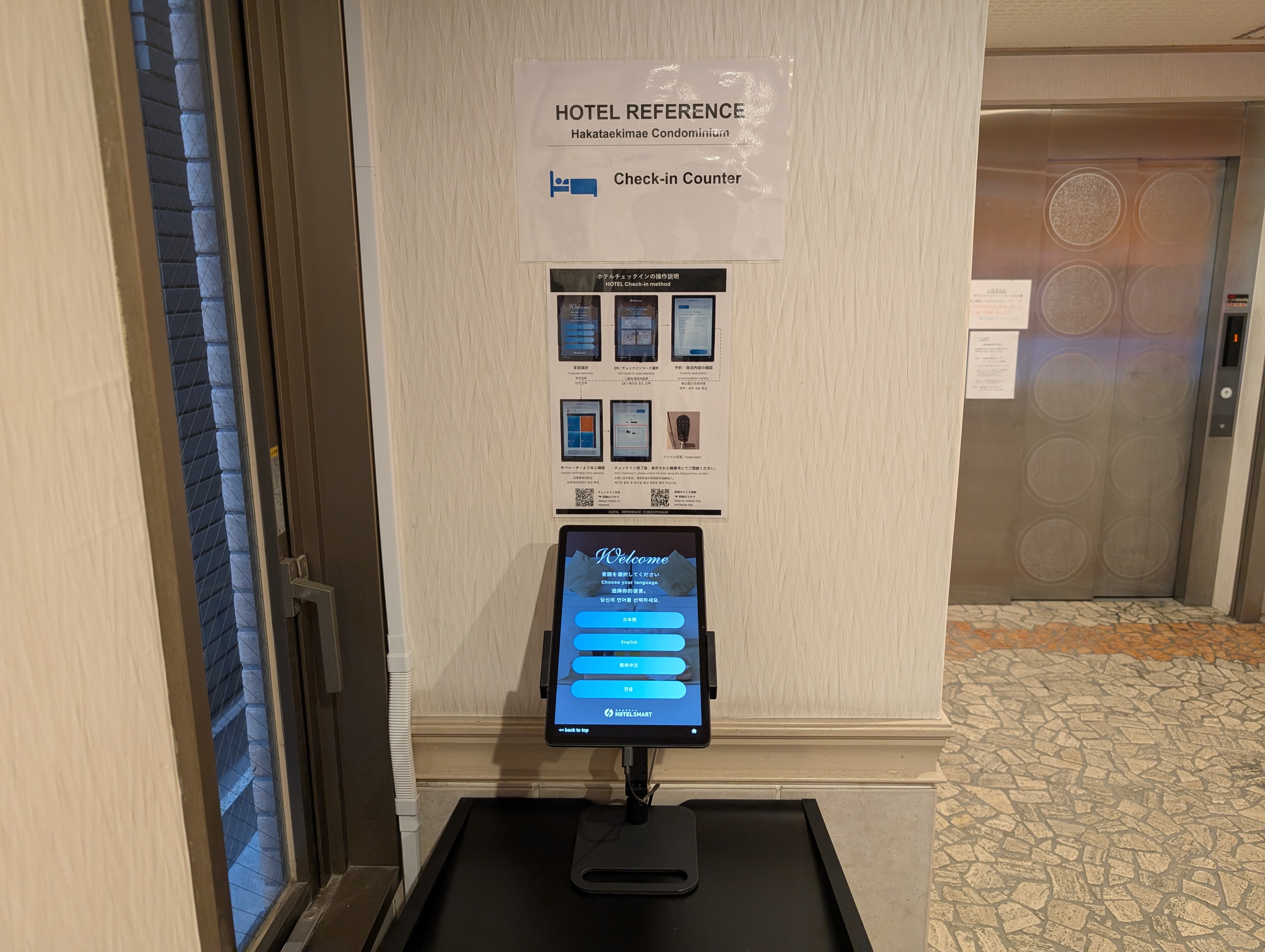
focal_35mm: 24
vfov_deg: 56.9
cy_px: 476
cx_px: 632
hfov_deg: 71.5
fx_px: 878
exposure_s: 1/40
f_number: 1.68
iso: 214
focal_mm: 6.9
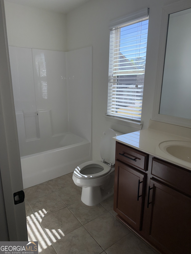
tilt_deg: -14.1
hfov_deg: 56.8
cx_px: 96
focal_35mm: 24
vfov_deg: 71.6
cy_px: 127
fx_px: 177
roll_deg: -1.0
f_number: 1.78
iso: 50
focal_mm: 6.76
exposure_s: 1/1789
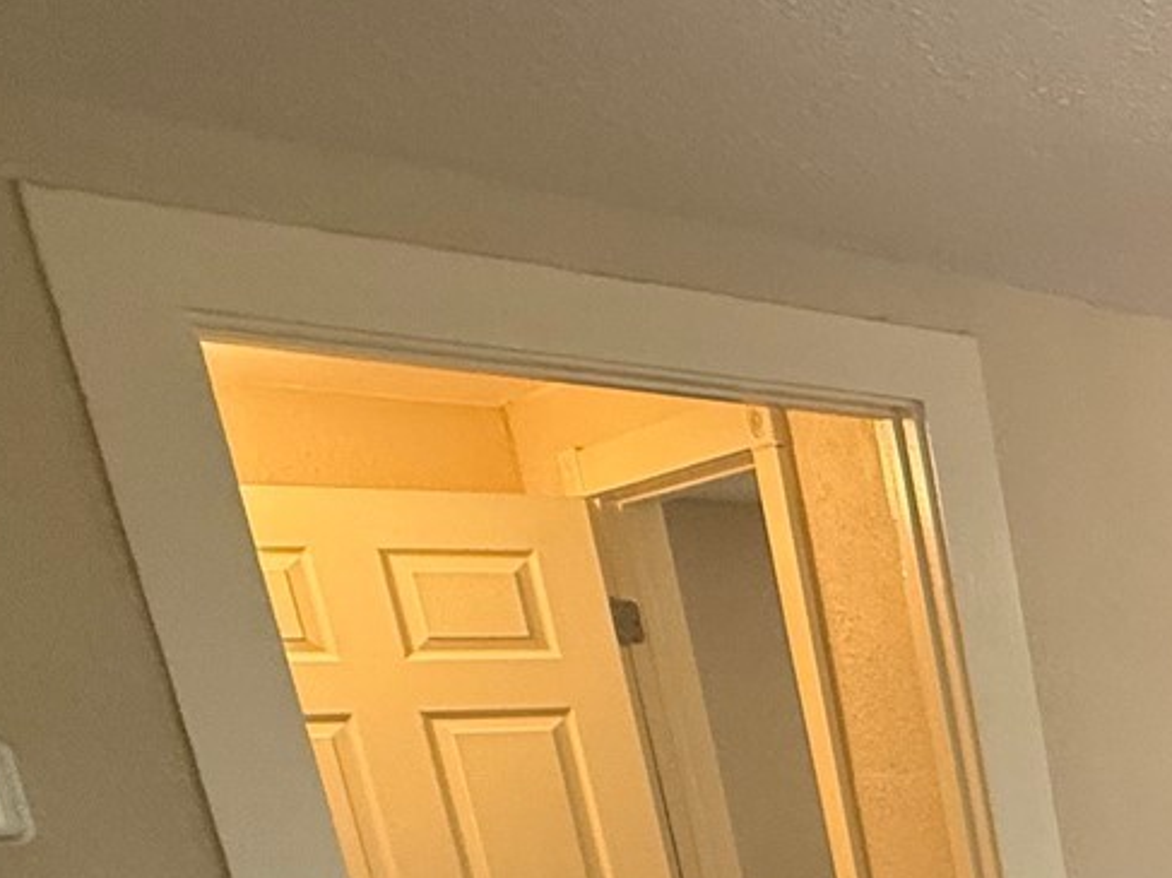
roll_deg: +1.4
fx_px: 1557
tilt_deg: -14.7
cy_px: 1116
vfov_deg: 26.9
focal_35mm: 46
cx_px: 1817
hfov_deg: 26.9
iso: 320
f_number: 2.2
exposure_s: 1/60
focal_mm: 2.22
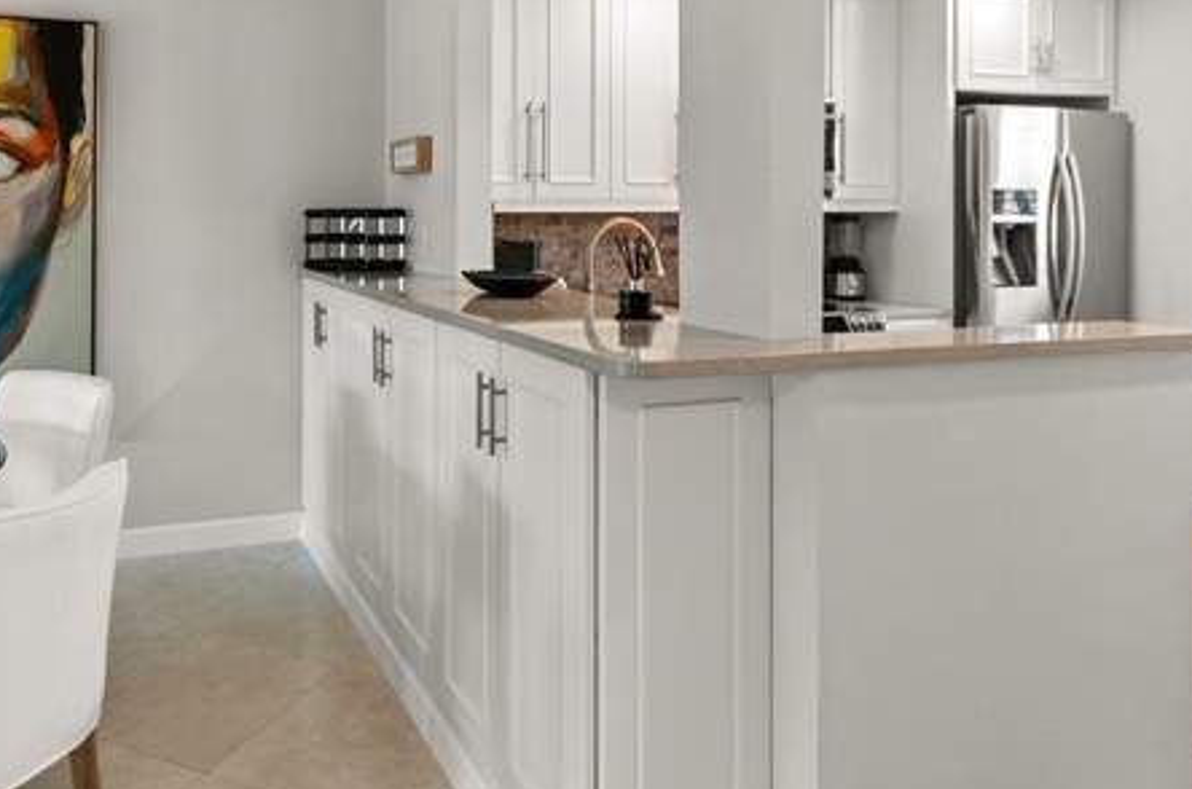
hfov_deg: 66.0
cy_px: 228
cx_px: 416
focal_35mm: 27
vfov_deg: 46.5
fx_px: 892
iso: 200
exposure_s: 1/8
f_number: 5.6
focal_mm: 10
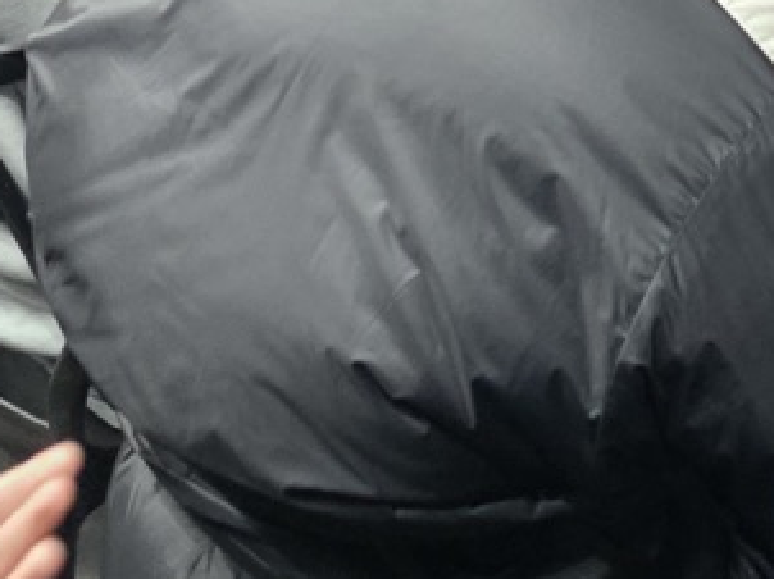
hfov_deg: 16.1
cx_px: 536
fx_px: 2726
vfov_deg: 10.4
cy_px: -848
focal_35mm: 122
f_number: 1.7
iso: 1000
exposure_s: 1/120
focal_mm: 6.3
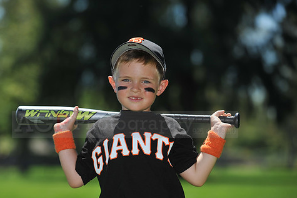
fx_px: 1360
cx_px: 117
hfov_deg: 12.5
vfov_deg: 8.3
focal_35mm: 165
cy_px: 119
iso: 200
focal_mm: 135
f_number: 4
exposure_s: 1/2000
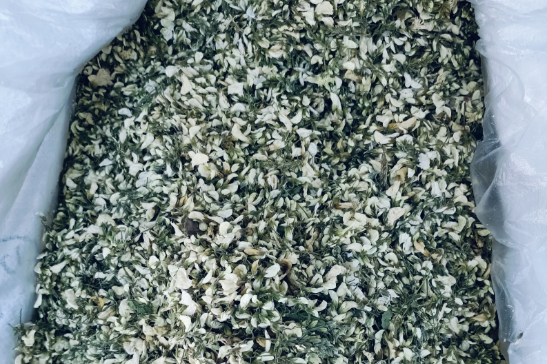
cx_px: 272
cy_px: 285
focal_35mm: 35
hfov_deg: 54.5
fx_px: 532
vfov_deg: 36.7
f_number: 1.7
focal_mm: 4.7
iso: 3320
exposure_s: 1/129
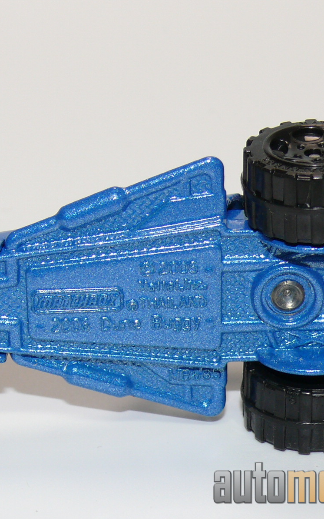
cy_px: 259
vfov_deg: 14.4
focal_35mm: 145
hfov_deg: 9.0
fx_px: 2048
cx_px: 113
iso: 100
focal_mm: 13.3
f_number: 4
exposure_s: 1/30
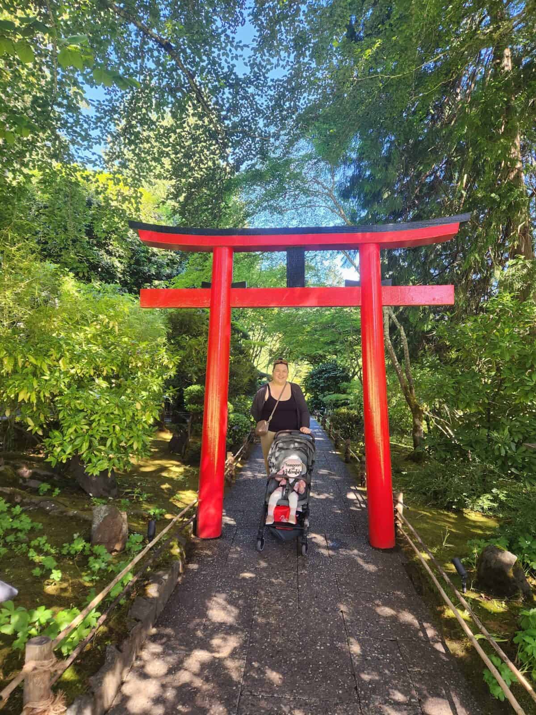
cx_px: 268
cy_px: 358
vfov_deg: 73.9
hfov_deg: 58.9
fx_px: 475
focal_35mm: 23
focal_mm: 5.4
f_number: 1.8
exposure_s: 1/180
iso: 160
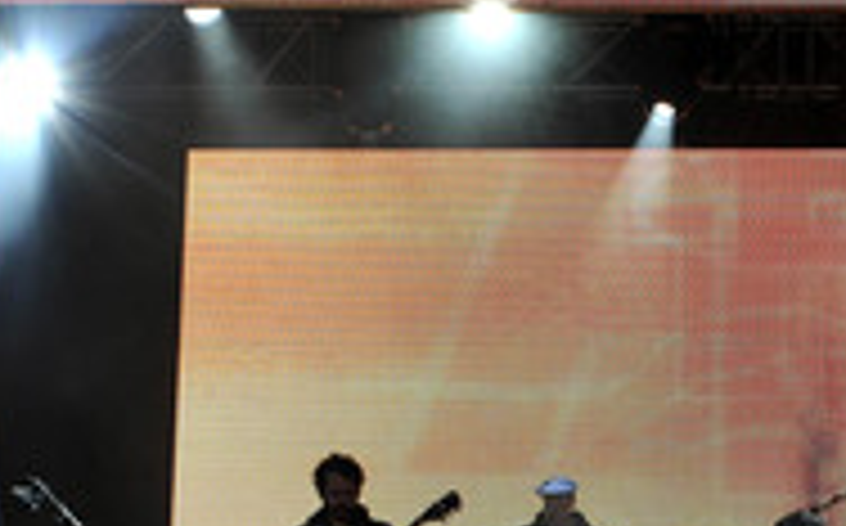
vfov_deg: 14.7
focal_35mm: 88
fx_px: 2027
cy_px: 400
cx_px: 601
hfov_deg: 23.4
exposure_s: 1/160
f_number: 6.3
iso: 800
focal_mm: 36
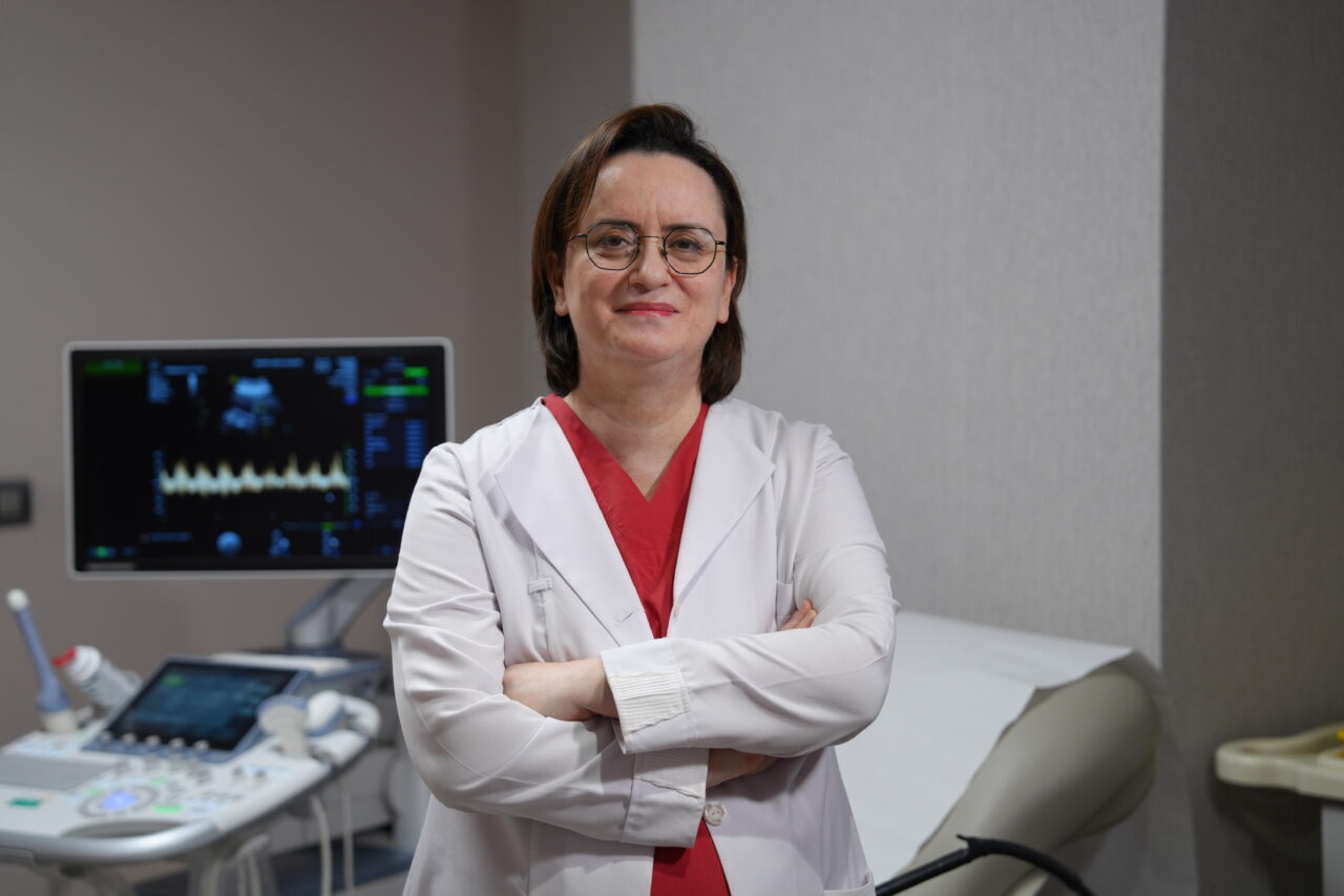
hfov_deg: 28.8
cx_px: 672
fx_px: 2613
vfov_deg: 19.5
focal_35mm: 70
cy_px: 448
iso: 400
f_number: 2.8
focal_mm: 70
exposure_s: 1/100
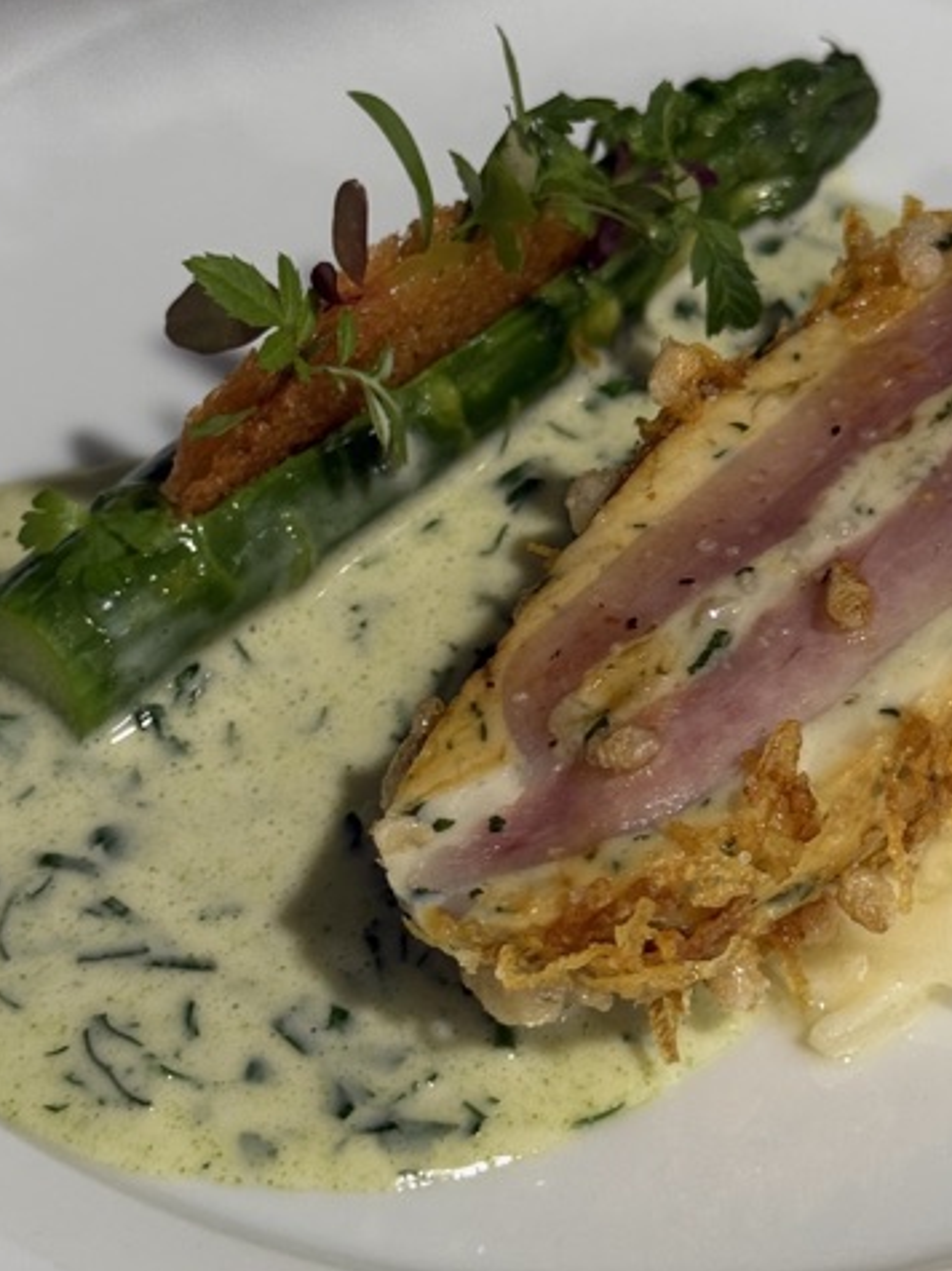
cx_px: 485
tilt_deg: -46.2
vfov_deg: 21.5
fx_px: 3338
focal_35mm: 91
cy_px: 549
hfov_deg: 16.2
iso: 50
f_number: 1.78
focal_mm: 6.76
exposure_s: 1/100
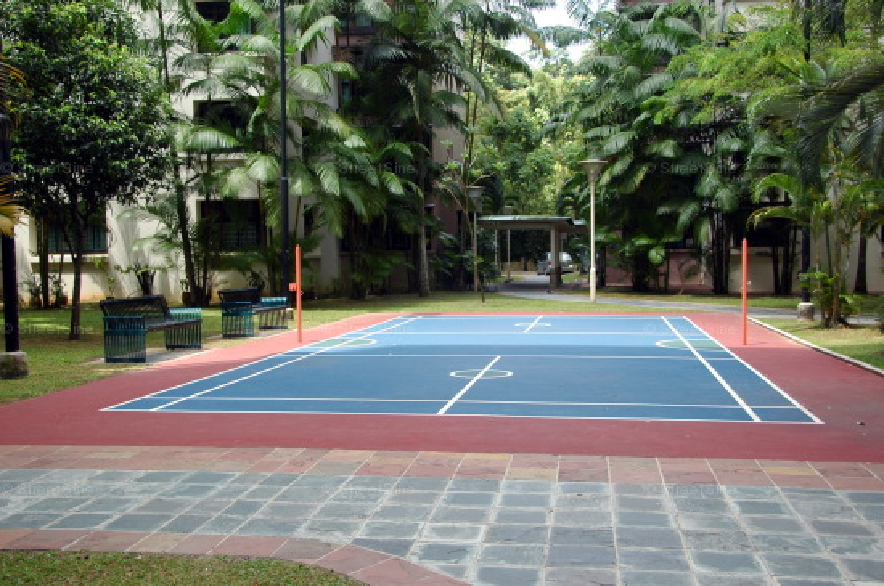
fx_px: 956
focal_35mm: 39
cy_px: 293
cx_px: 442
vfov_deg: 34.1
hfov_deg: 49.6
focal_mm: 26
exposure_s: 1/250
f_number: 4.5
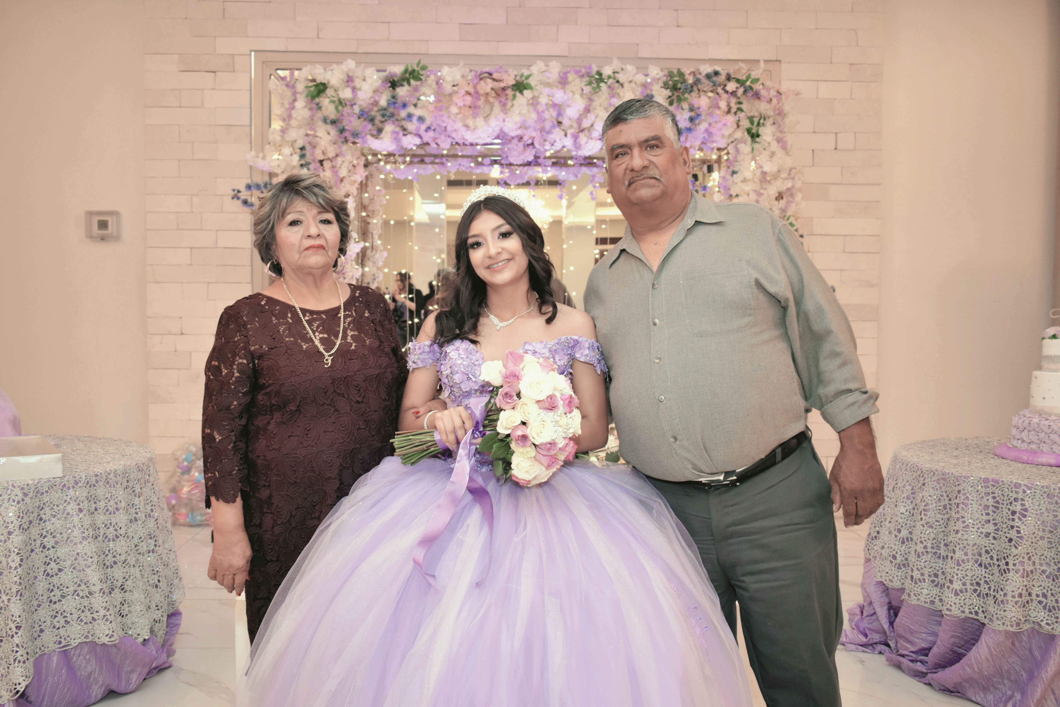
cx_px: 530
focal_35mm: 36
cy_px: 354
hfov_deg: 53.1
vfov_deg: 36.9
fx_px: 1060
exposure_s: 1/80
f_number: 3.8
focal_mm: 24
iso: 1600
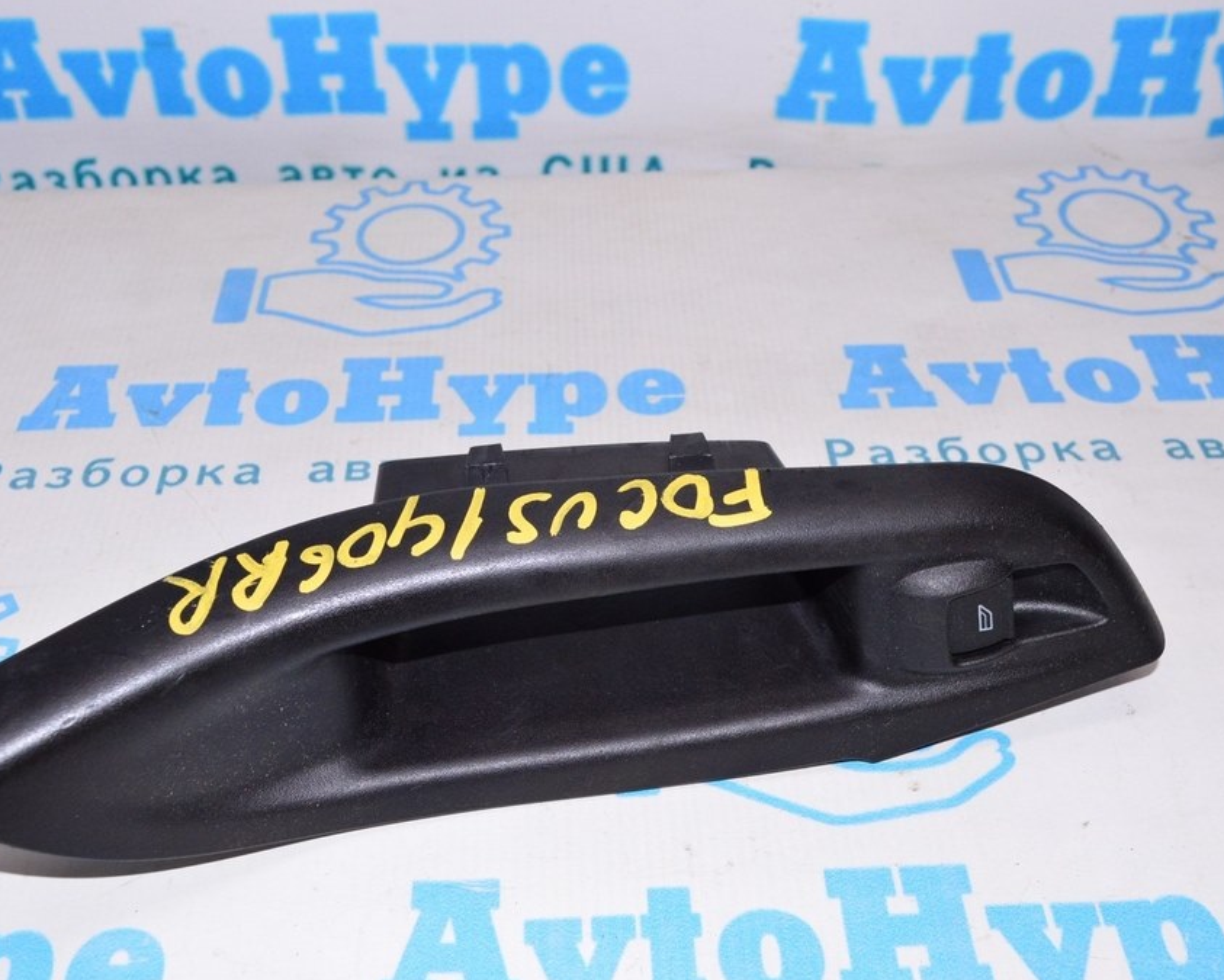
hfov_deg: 44.7
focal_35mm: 41
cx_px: 569
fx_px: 1486
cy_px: 490
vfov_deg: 36.5
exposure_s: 1/200
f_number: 8
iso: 1600
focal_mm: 24
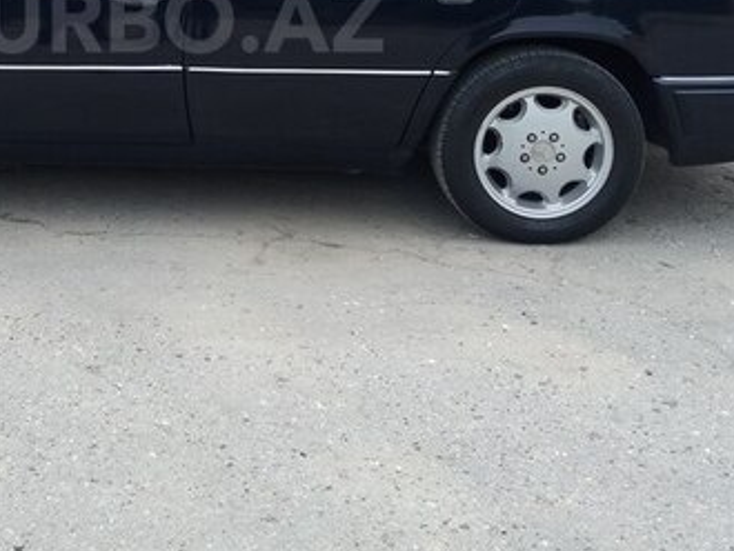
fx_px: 1188
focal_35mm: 56
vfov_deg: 25.1
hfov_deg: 33.4
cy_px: 19
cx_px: 156
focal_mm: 3.7
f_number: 1.9
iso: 64
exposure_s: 1/136
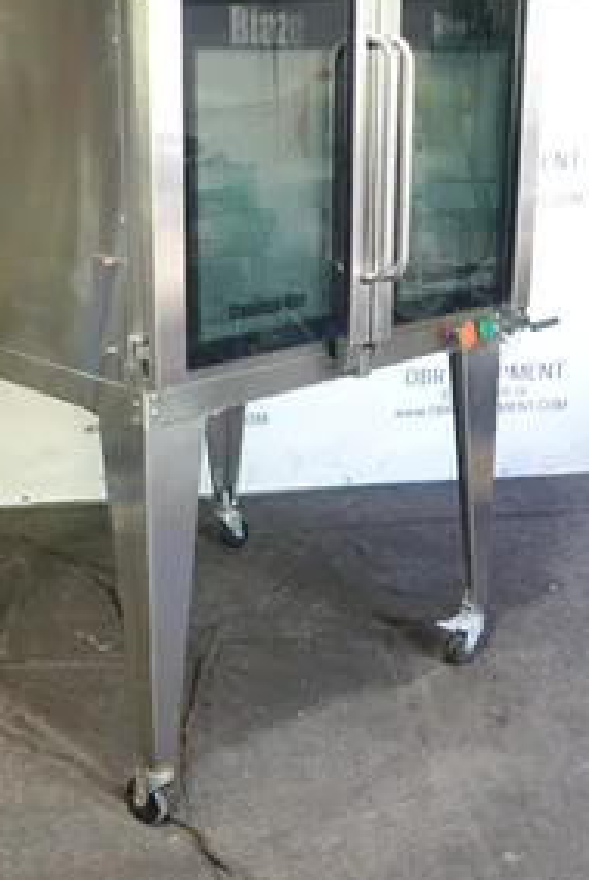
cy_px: 381
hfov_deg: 29.8
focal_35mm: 45
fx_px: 1102
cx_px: 215
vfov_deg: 43.5
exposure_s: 1/4
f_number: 3.5
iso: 125
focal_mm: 12.01
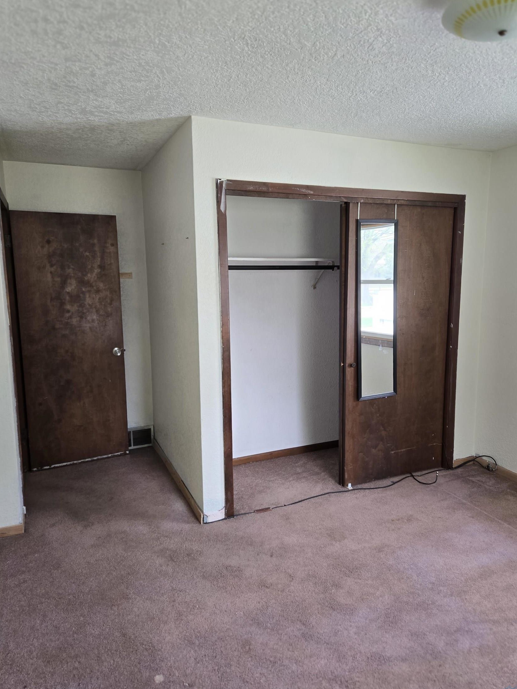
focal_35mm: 24
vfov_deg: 71.6
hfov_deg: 56.8
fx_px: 478
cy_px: 343
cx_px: 262
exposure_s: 1/120
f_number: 1.8
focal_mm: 5.4
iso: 200
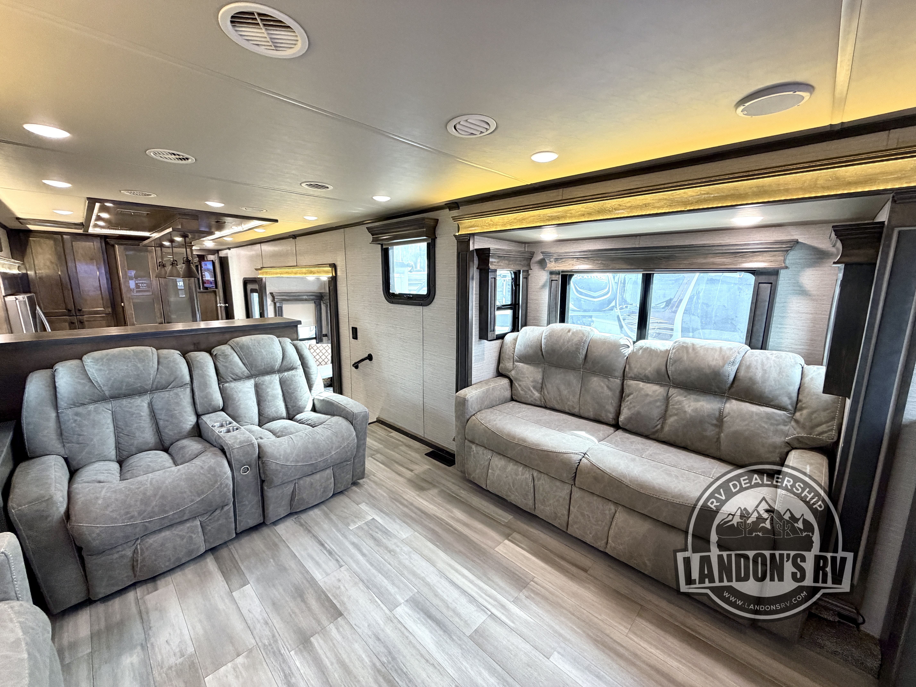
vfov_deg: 85.7
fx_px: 370
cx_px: 458
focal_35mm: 14
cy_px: 344
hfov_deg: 102.1
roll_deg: -0.5
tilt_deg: -8.9
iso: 320
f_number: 2.2
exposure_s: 1/60
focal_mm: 2.22
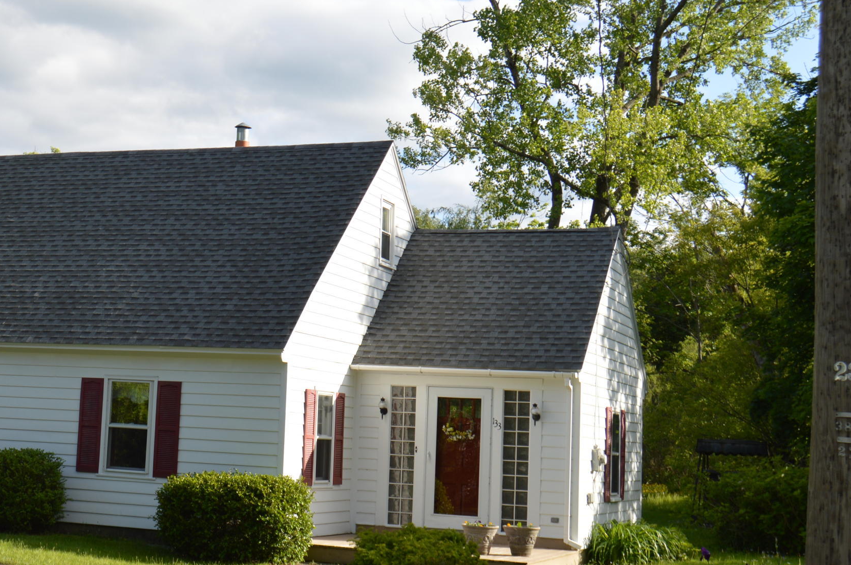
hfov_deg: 30.0
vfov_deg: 20.8
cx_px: 127
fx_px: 1535
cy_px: 209
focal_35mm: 65
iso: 100
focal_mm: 24
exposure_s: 1/200
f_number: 7.1
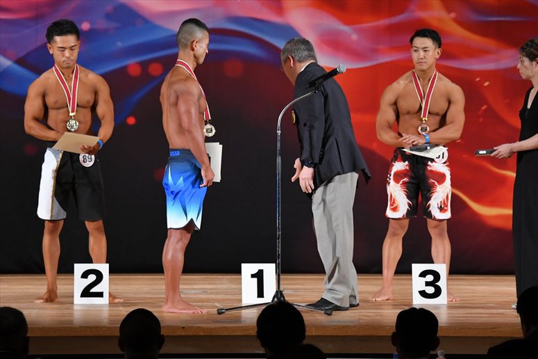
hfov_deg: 9.2
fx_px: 3361
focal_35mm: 225
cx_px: 269
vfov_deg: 6.1
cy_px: 180
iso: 3200
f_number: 5.6
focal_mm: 150
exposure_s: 1/400
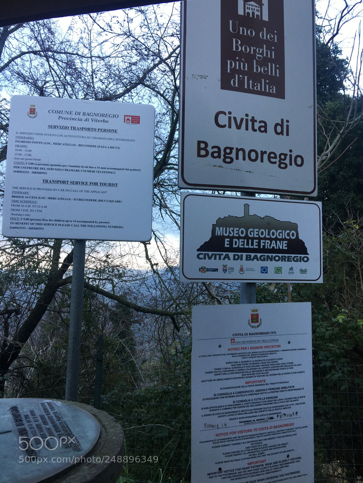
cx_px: 182
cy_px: 242
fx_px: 405
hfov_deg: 48.2
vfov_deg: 61.7
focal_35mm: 29
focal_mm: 4.15
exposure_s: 1/100
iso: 32
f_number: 2.2
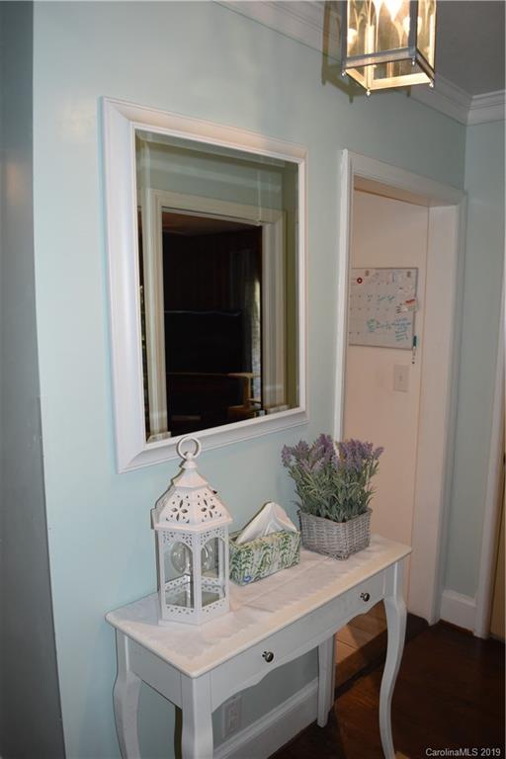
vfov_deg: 67.4
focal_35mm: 27
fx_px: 569
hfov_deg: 47.9
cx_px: 253
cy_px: 380
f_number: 3.5
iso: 800
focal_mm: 18
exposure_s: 1/60
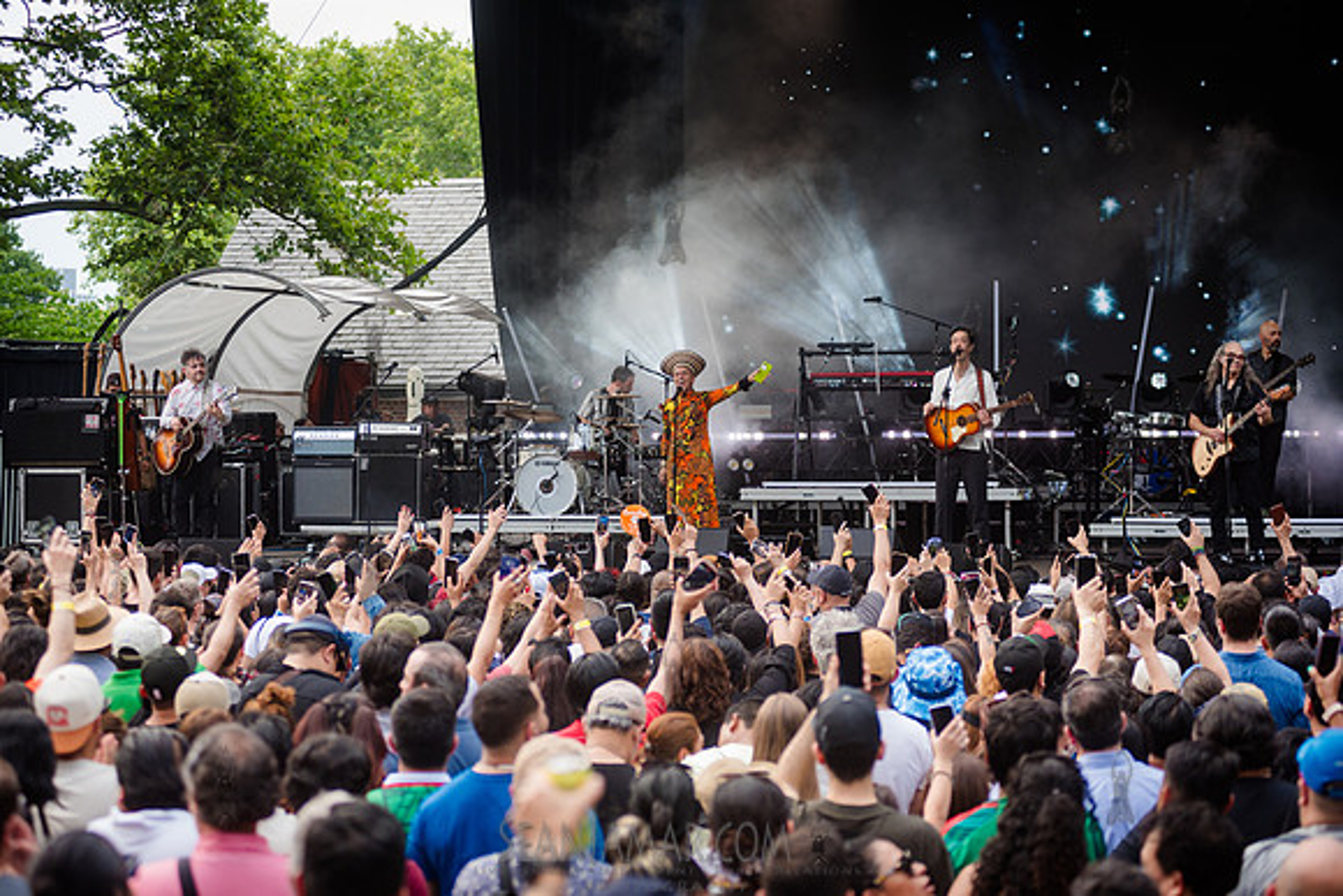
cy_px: 448
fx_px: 3209
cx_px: 672
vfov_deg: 15.9
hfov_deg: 23.6
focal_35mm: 86
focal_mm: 86
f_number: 3.2
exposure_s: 1/320
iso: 400
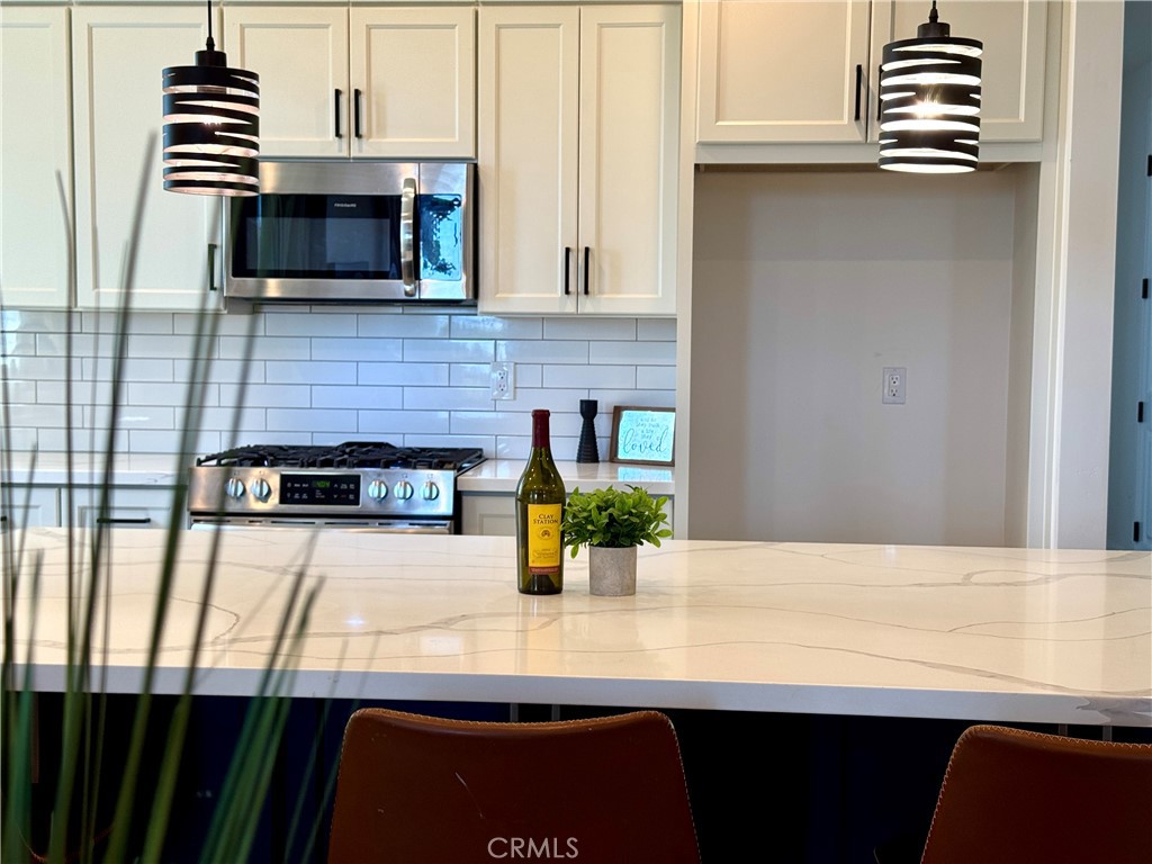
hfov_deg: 39.7
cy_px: 432
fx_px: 1597
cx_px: 576
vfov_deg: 30.3
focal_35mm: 48
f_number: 1.78
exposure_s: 1/120
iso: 80
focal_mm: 6.76
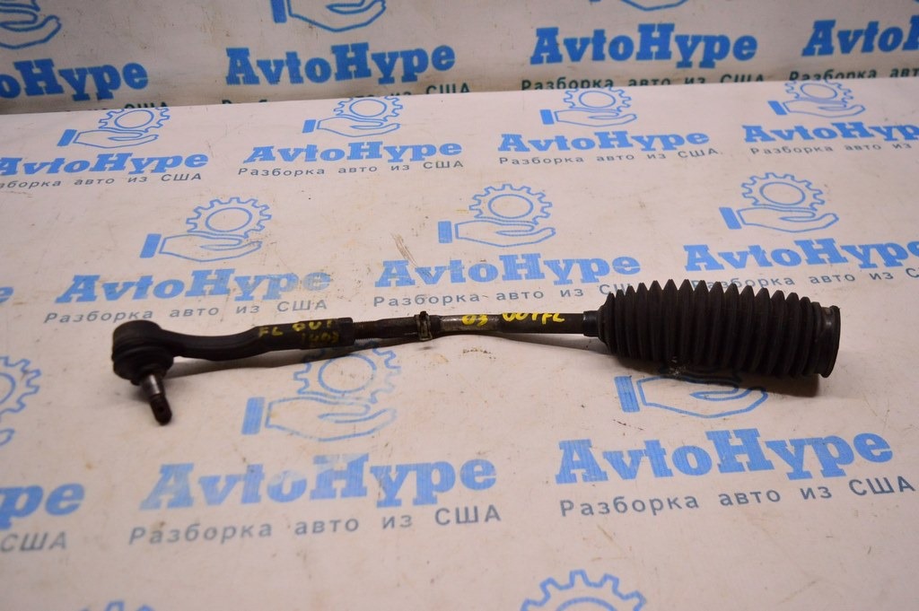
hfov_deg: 57.3
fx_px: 842
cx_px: 460
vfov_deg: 39.9
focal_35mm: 33
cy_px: 306
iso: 1600
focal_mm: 22
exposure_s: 1/400
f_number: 4
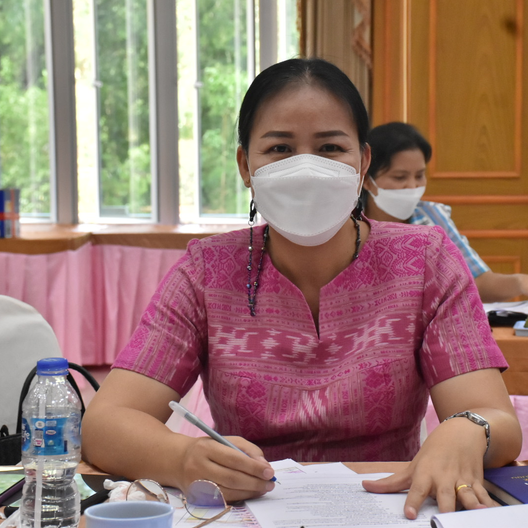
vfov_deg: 18.9
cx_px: 344
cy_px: 264
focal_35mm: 92
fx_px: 1588
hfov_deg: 18.8
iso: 2500
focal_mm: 48
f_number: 7.1
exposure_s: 1/200
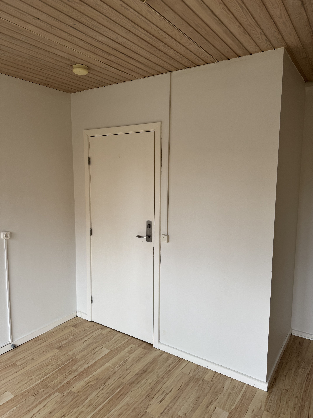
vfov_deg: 71.6
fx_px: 289
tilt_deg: -3.3
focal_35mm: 24
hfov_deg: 56.8
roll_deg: +0.4
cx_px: 156
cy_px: 209
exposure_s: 1/121
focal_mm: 6.76
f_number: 1.78
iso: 100
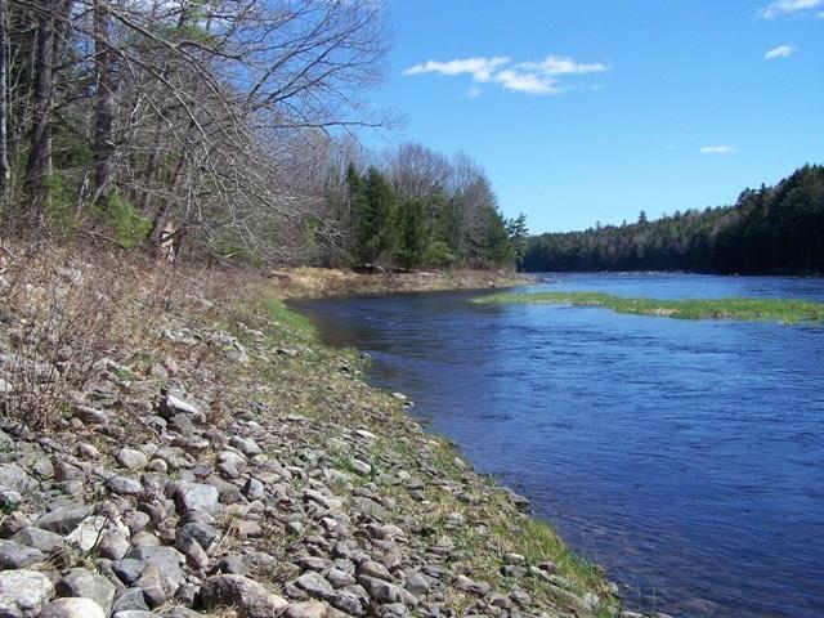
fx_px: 905
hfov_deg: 49.0
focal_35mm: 38
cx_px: 412
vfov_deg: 37.7
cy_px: 309
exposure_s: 1/400
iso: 64
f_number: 4
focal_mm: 6.3
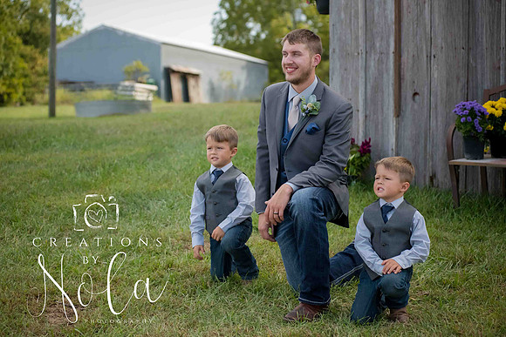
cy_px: 168
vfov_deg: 17.1
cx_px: 253
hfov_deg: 25.4
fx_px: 1125
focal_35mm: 80
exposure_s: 1/1000
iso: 800
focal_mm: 80
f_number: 4.5
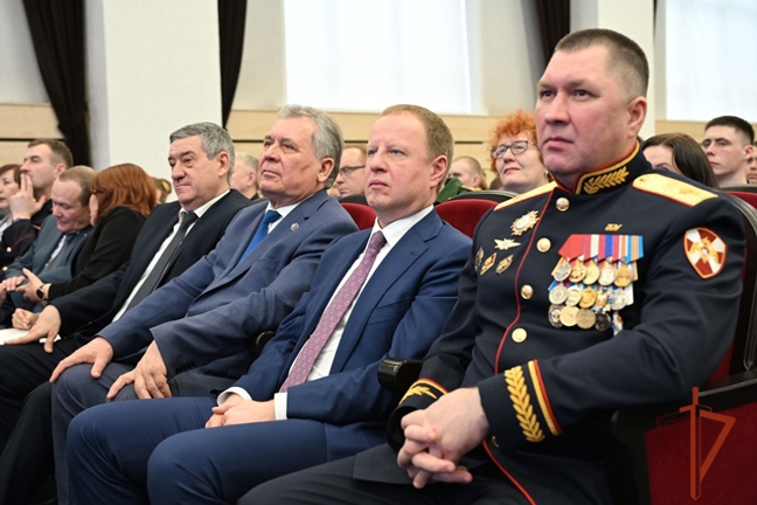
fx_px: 968
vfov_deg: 29.3
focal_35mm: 46
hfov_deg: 42.7
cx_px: 378
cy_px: 252
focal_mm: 46
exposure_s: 1/125
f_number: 4
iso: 1800
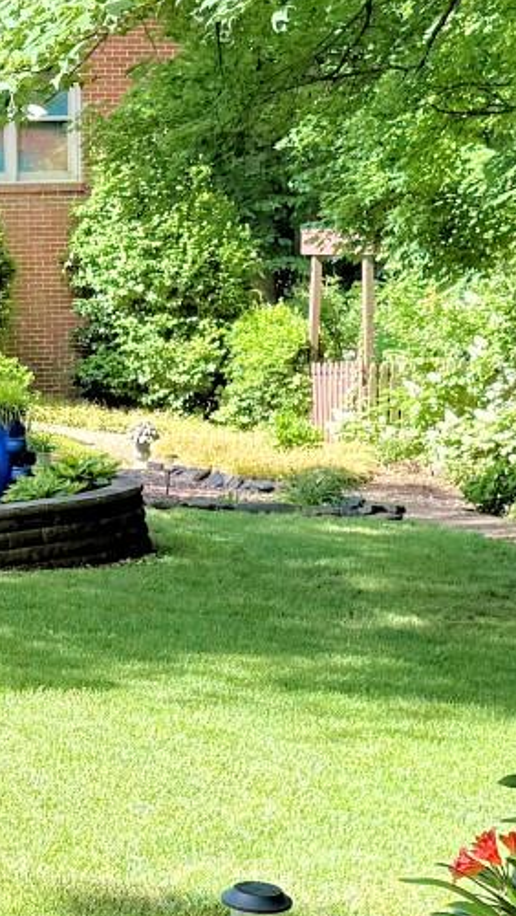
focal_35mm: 107
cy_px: 826
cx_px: 9
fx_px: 2597
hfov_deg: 11.2
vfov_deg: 19.6
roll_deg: +1.2
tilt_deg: -13.4
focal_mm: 6.76
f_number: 1.78
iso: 80
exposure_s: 1/504
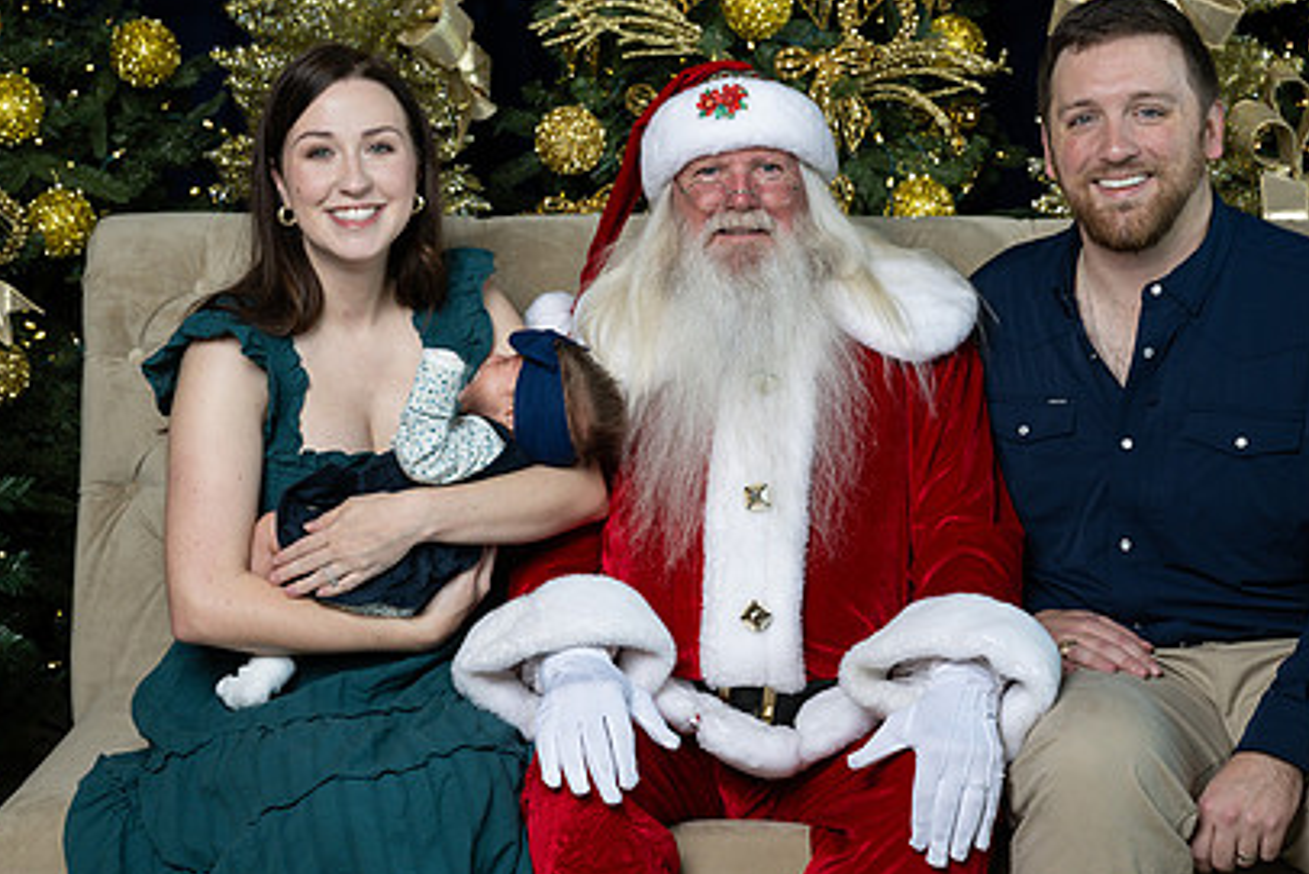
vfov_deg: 19.5
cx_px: 706
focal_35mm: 70
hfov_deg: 28.8
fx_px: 2546
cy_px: 434
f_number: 7.1
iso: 400
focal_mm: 49
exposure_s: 1/60
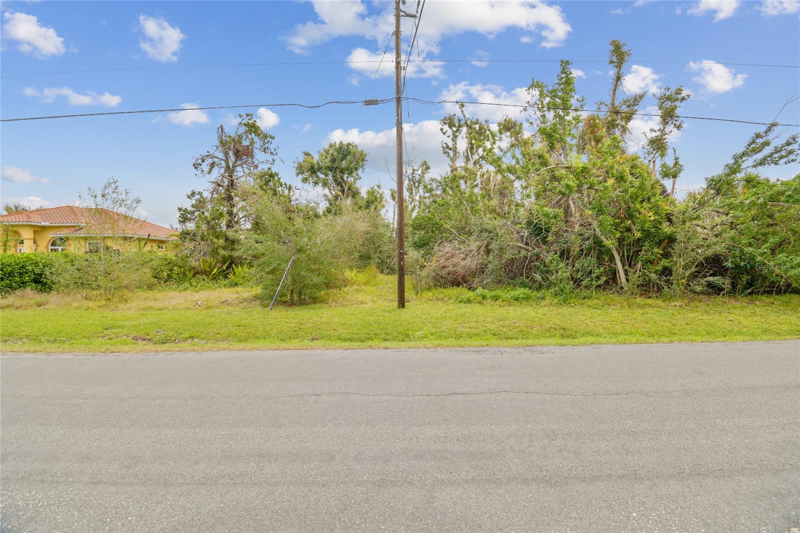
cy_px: 266
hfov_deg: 100.4
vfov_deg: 77.3
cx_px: 400
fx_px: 333
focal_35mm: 15
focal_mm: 10
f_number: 7.1
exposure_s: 1/160
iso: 100
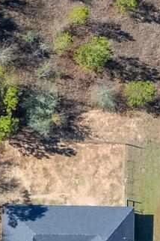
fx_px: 935
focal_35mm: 140
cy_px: 265
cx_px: -202
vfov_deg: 14.3
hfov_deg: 9.0
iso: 200
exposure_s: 1/640
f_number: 2.8
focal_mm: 8.38
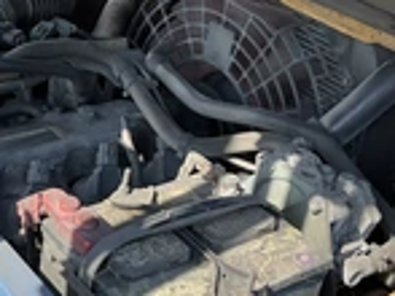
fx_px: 901
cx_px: 32
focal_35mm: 79
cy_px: 188
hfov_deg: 24.0
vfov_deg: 18.6
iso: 25
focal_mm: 3
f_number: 1.8
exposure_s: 1/514
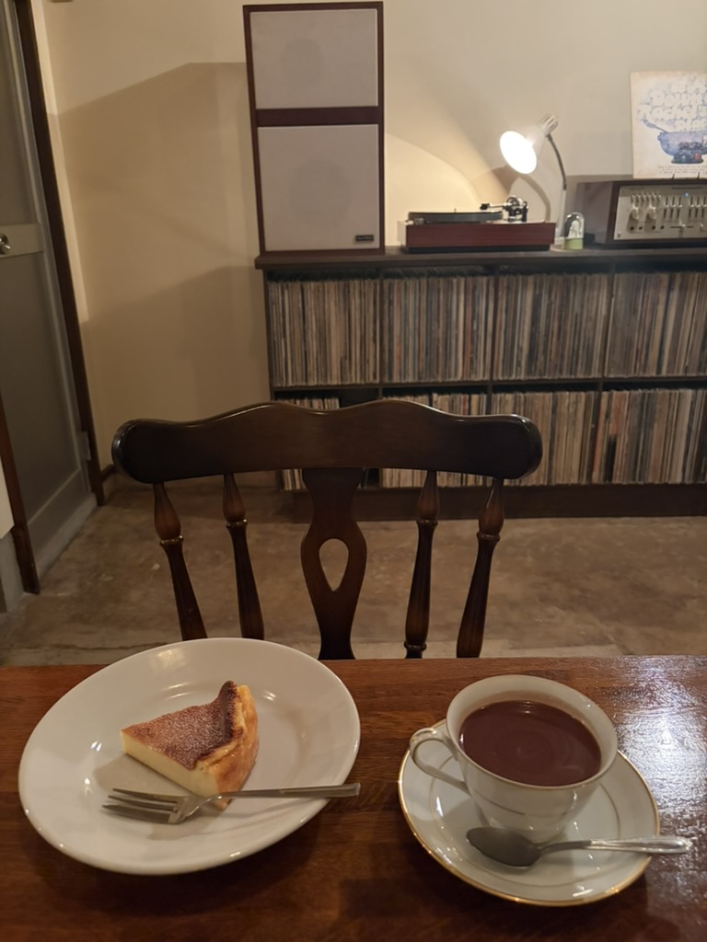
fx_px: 708
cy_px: 471
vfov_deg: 67.3
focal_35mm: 26
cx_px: 354
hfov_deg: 53.1
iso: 1000
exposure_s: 1/30
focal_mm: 5.96
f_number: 1.6
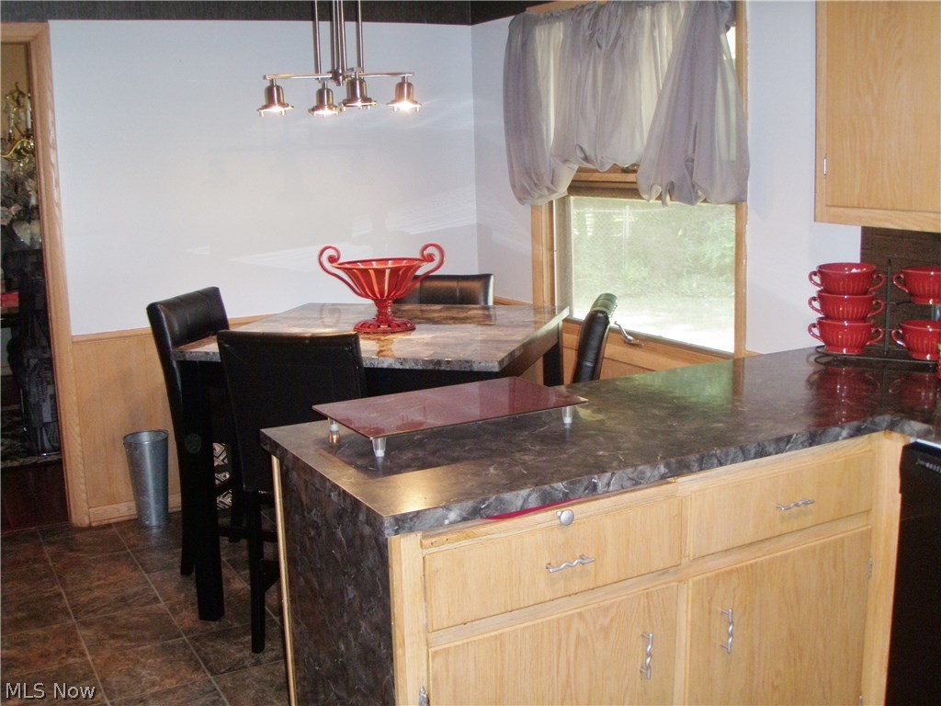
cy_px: 353
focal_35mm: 38
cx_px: 470
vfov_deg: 37.7
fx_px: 1033
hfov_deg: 49.0
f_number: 3.5
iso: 200
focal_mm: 6.7
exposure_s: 1/30
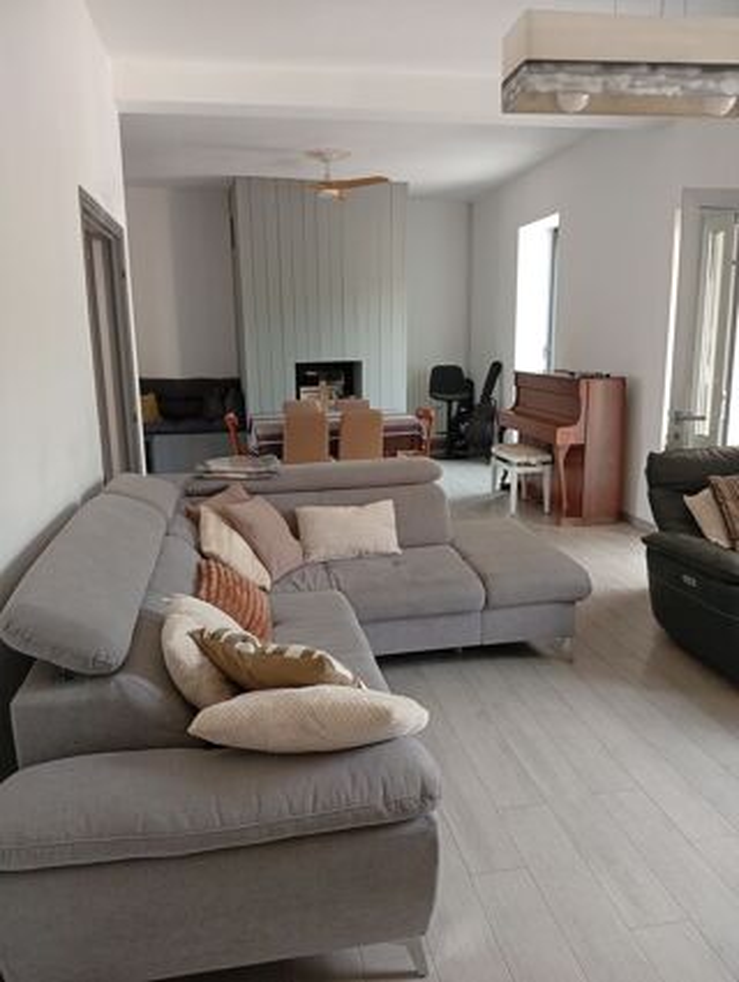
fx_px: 767
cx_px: 370
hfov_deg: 51.5
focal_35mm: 27
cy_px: 491
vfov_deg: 65.2
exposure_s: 1/33.3
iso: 291
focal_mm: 3.98
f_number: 1.8
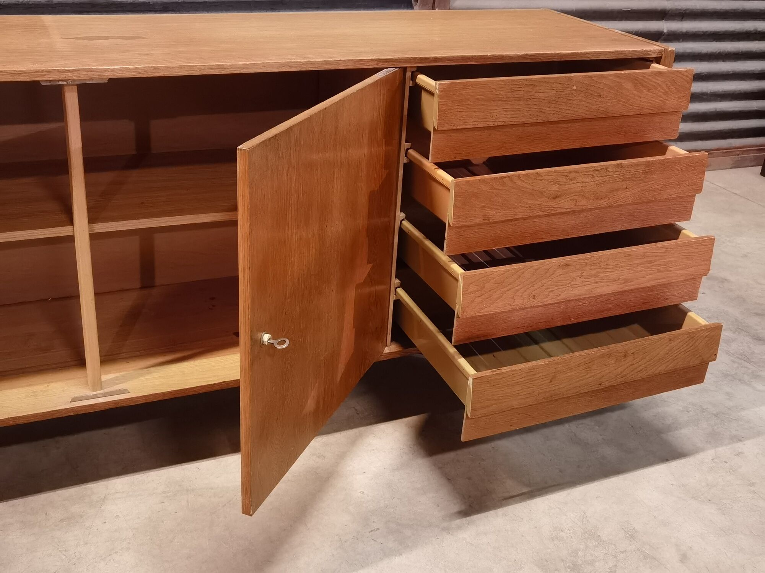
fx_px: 884
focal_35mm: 40
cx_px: 382
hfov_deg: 46.8
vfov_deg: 36.0
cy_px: 286
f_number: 1.9
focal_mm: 6.71
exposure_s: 1/20
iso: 1250
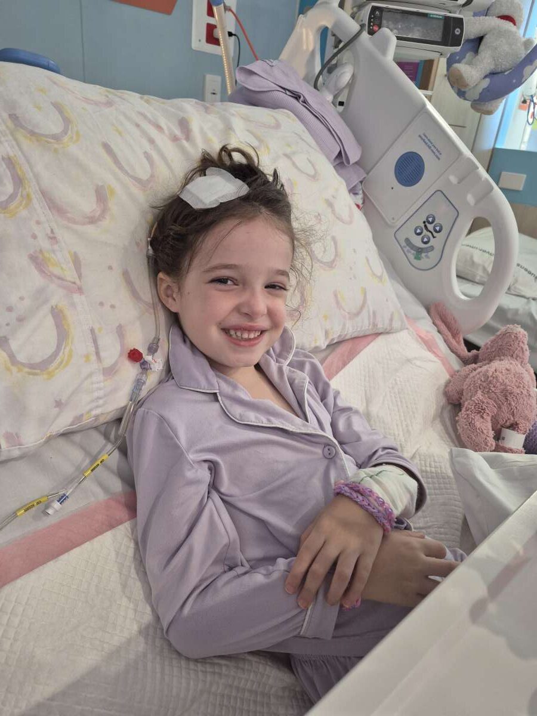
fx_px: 476
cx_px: 268
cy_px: 358
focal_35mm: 23
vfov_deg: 73.9
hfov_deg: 58.9
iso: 400
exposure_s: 1/100
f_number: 1.8
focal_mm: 5.4
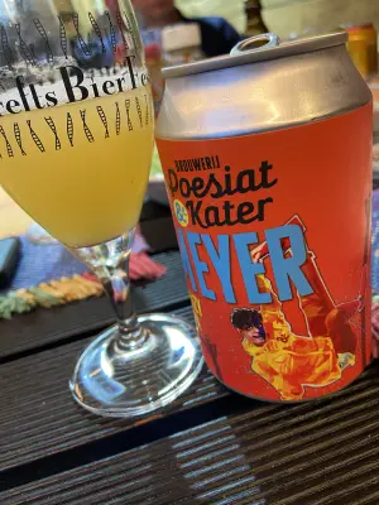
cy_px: 252
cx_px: 190
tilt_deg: -24.5
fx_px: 380
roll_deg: +10.3
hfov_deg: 53.1
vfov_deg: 67.3
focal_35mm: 26
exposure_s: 1/33
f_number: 1.8
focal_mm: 4.25
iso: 400
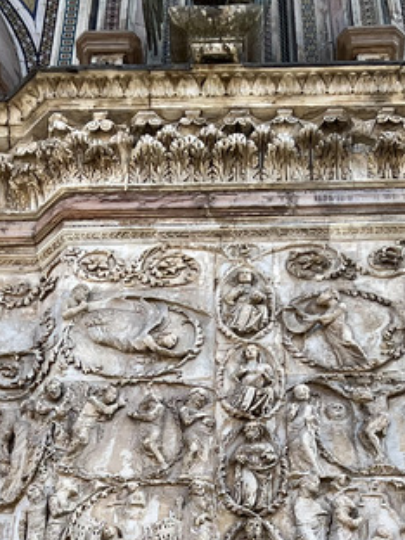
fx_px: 1560
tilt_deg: +45.4
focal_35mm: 100
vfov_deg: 19.2
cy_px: 521
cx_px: 230
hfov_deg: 14.8
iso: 50
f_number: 1.5
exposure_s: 1/1209
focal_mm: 5.7
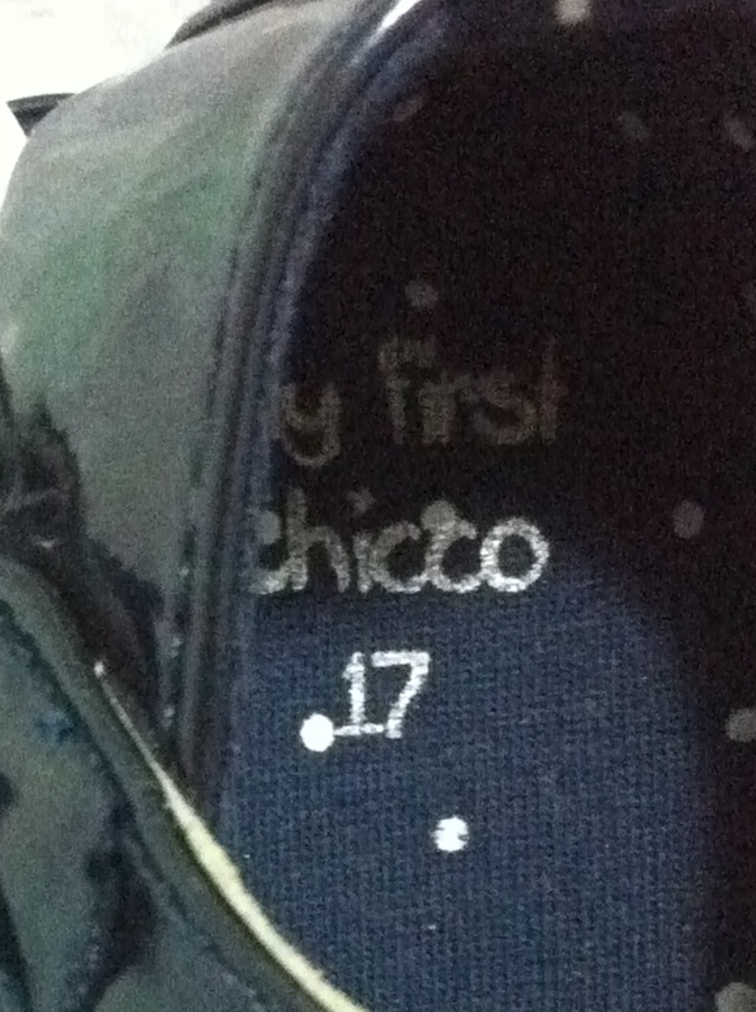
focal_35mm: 117
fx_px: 3415
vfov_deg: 16.3
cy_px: 1139
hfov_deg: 12.3
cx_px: -144
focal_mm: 3.85
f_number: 2.8
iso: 1000
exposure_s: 1/17
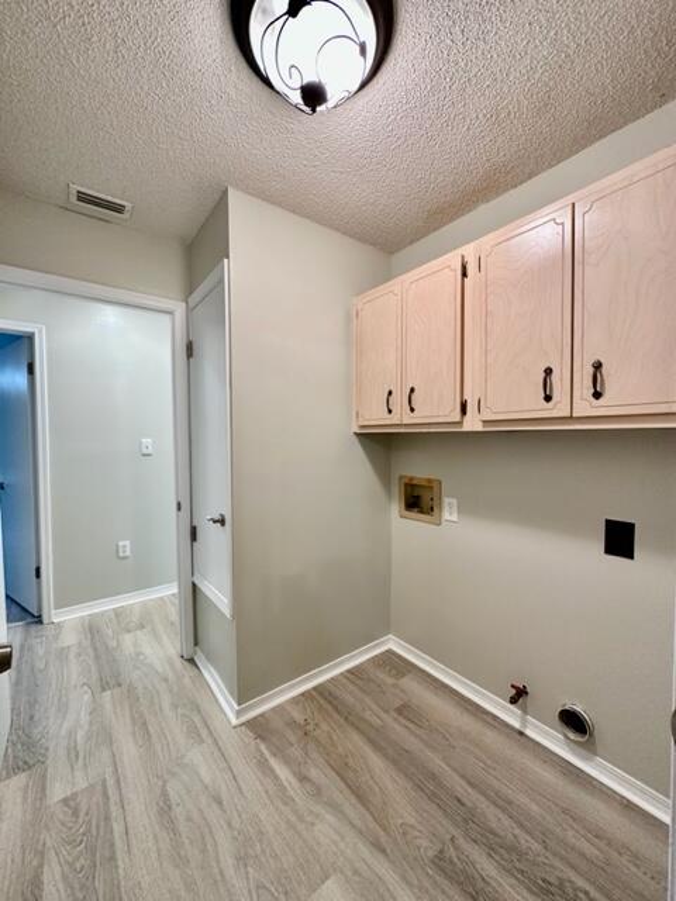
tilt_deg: -2.2
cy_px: 450
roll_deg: +0.9
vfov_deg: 102.1
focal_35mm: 14
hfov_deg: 85.7
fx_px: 365
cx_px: 338
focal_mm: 2.22
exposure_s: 1/60
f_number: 2.2
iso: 200
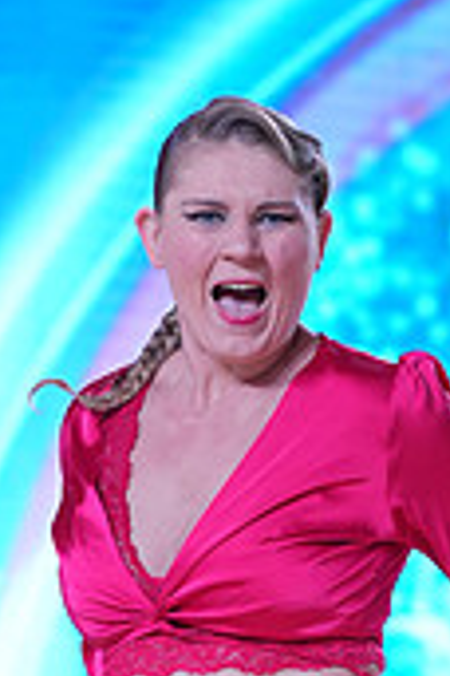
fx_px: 10387
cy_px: 878
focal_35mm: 554
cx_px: 345
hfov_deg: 2.5
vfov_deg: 3.7
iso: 1600
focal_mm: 163
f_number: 5.6
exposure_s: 1/400
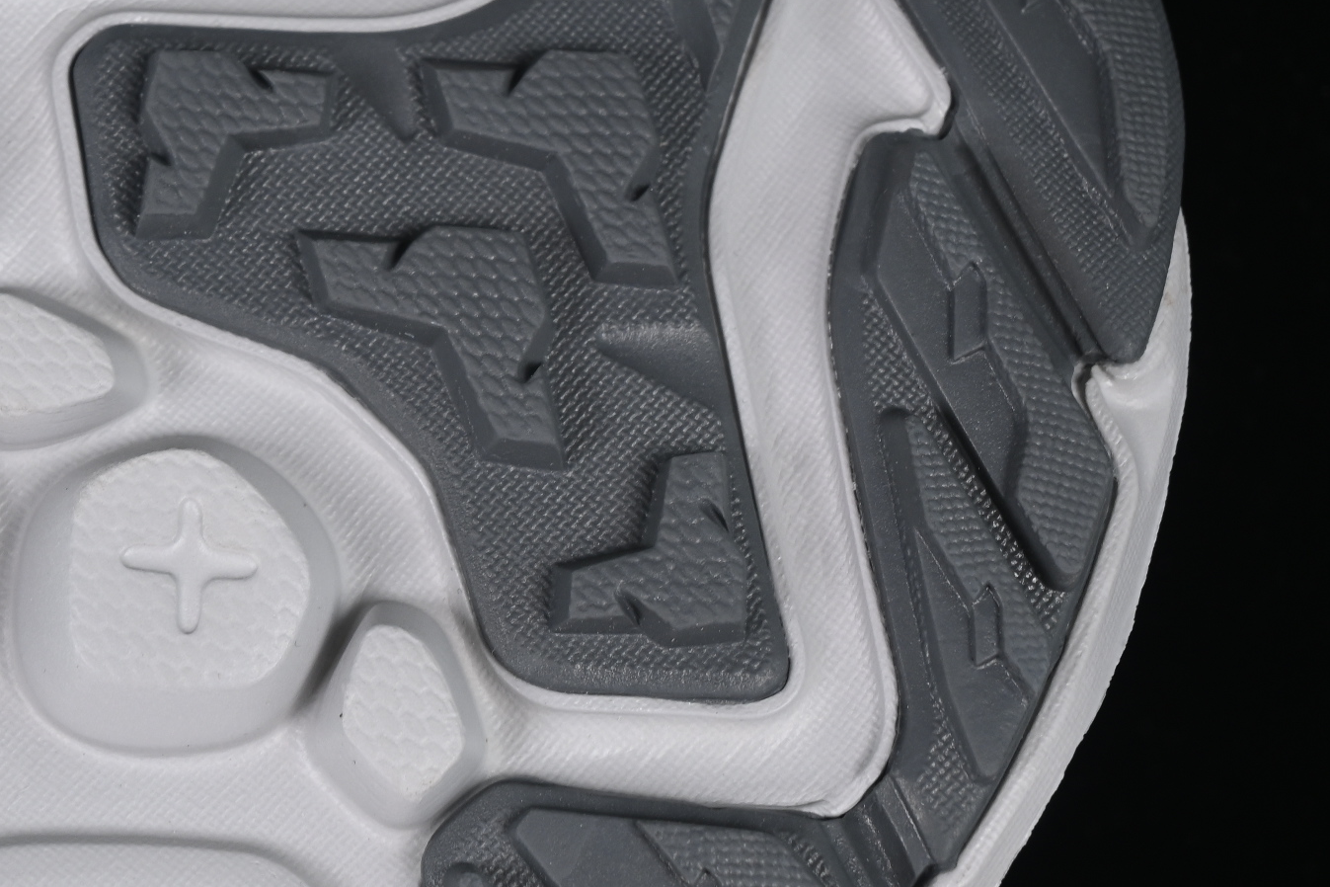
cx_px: 324
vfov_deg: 8.8
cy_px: 264
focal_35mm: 155
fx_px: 5726
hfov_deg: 13.2
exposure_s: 1/60
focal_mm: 50
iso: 160
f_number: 6.3
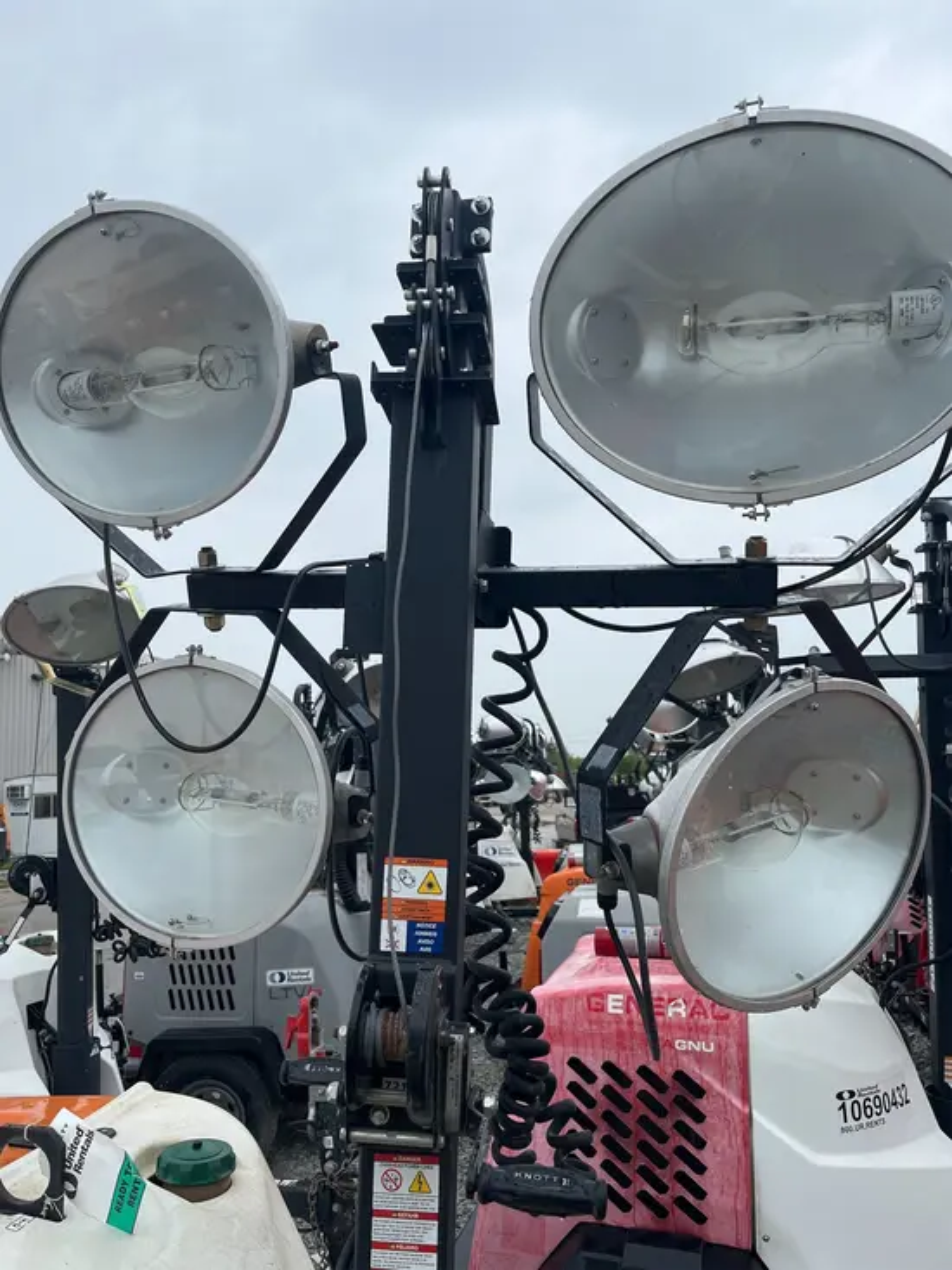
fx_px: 953
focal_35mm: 26
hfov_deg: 53.1
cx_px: 476
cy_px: 635
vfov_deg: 67.3
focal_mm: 5.1
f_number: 1.6
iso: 50
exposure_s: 1/1776
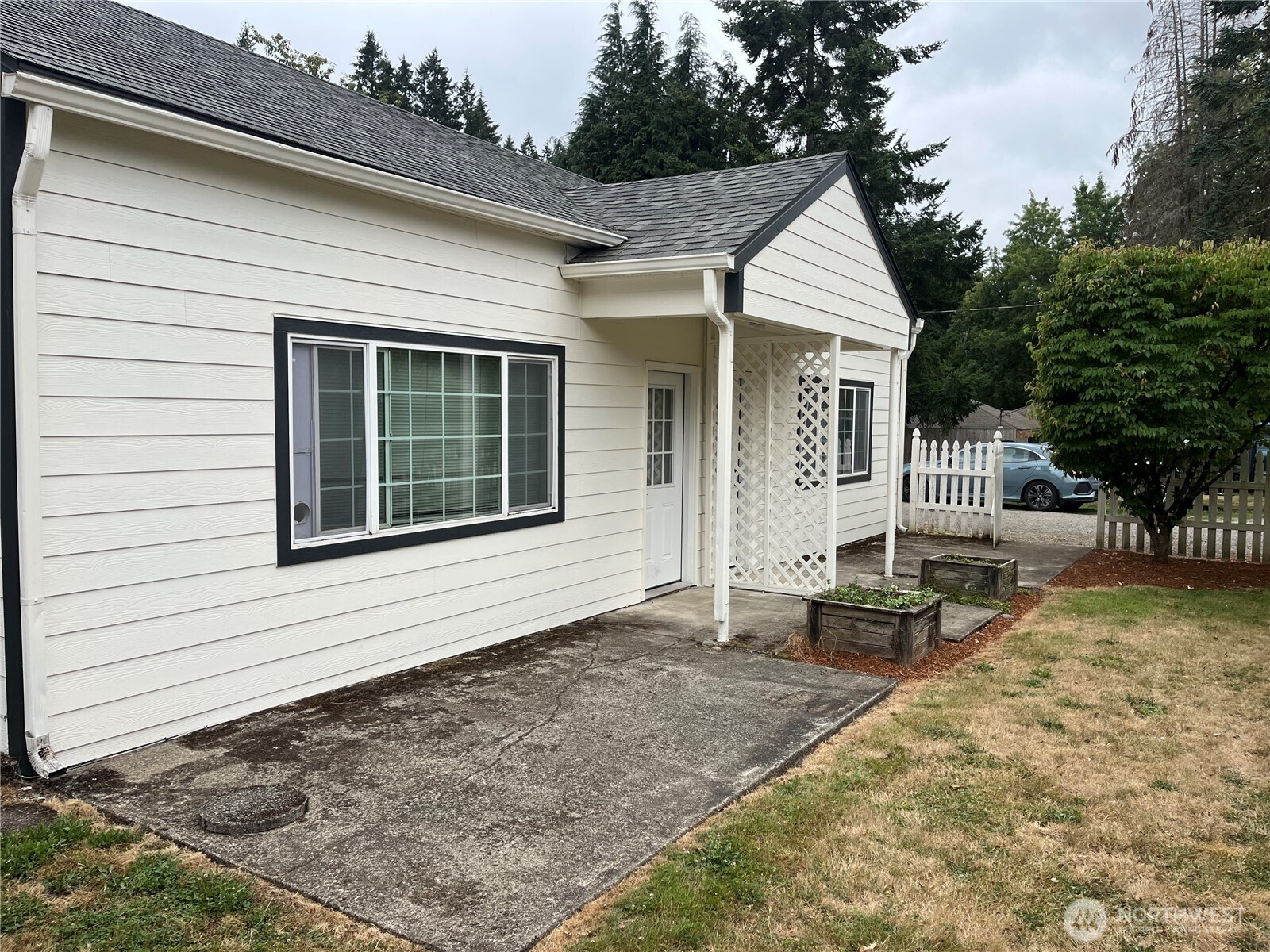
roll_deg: +0.3
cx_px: 635
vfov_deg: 53.1
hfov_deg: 67.3
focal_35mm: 26
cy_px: 476
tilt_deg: -4.1
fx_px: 954
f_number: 1.6
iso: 50
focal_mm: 5.1
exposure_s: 1/1066
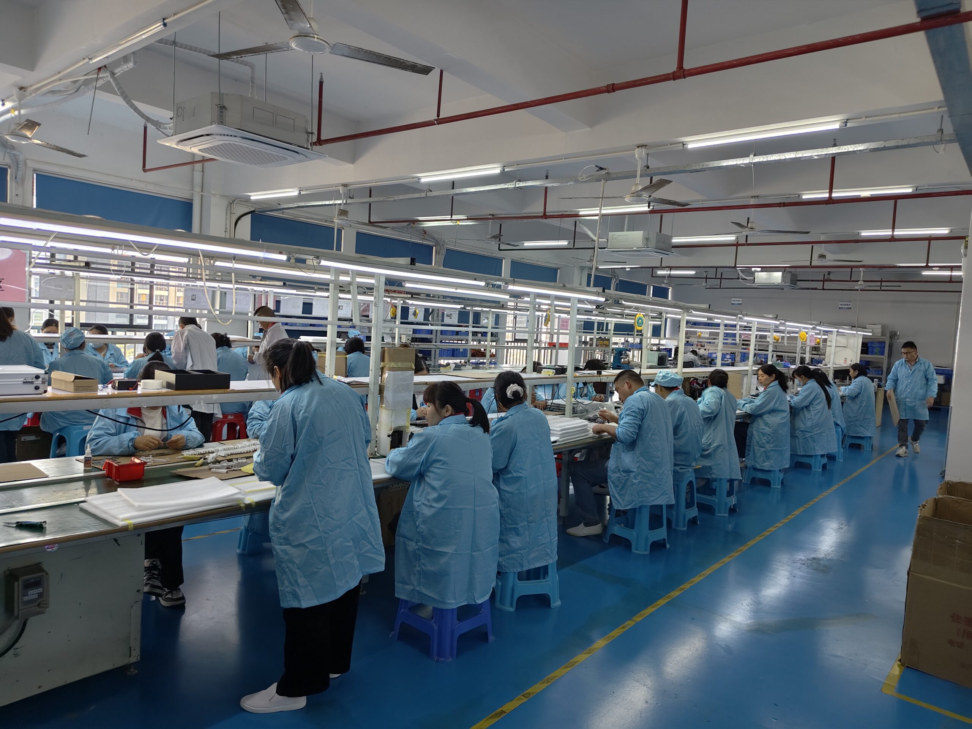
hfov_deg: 73.9
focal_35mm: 23
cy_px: 364
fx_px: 646
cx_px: 486
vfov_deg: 58.9
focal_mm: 5.56
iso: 64
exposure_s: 1/100
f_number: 1.88
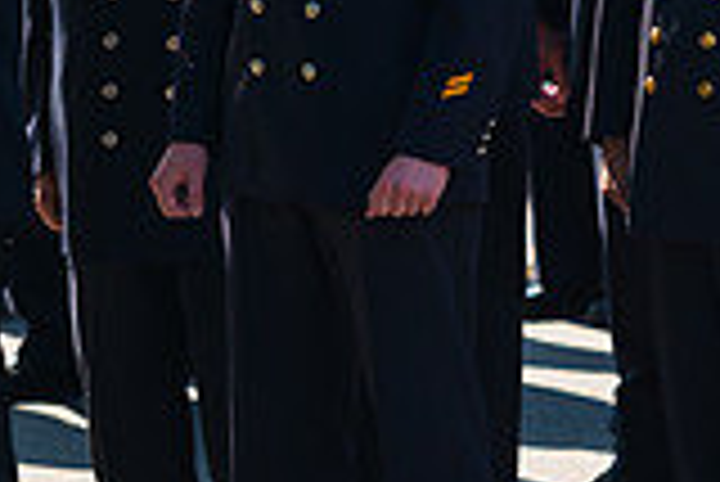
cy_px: -261
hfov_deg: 4.2
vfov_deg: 2.8
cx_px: 891
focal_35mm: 489
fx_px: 9789
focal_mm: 135
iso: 200
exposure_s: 1/1250
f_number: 3.2
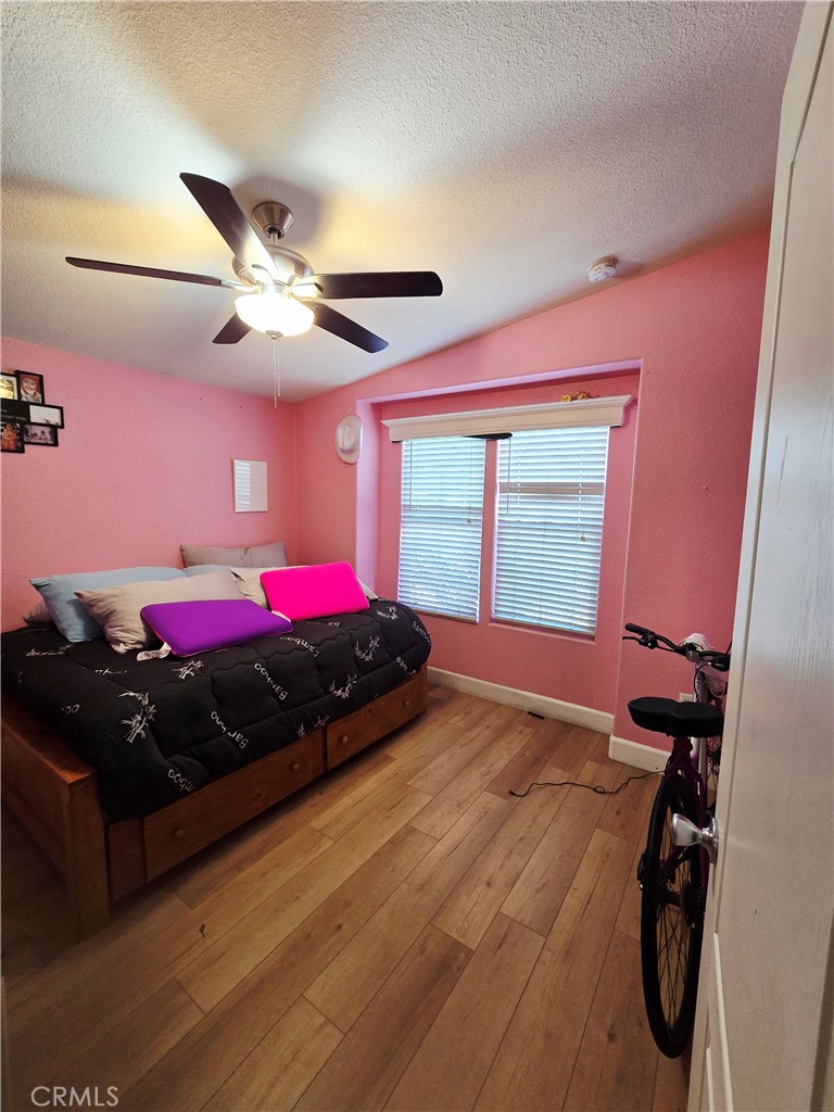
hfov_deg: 89.9
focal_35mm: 13
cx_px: 417
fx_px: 418
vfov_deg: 106.2
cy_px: 556
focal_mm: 2.2
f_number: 2.2
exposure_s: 1/60.2
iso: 160
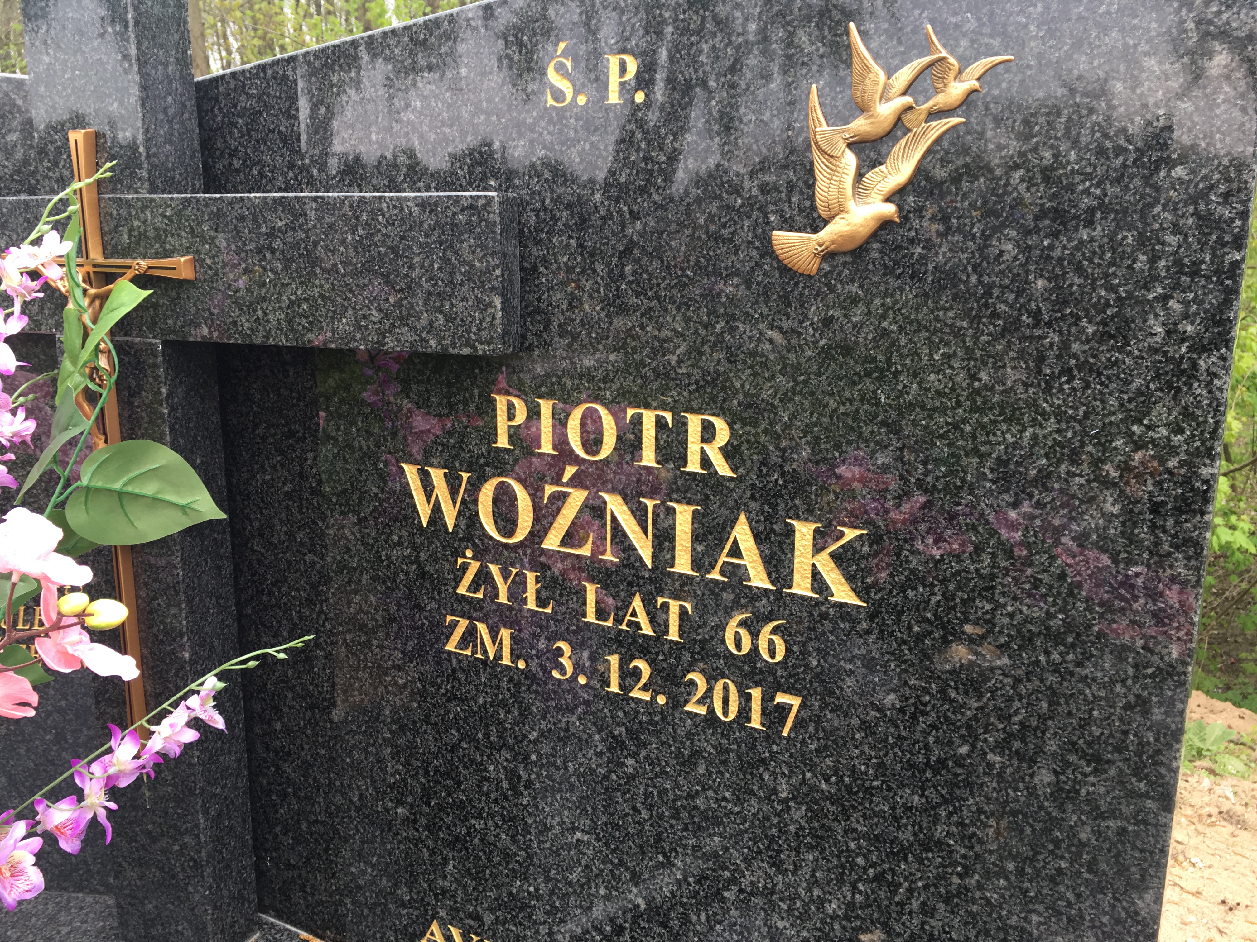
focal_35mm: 29
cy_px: 471
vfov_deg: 48.2
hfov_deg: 61.7
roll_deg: -1.4
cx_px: 628
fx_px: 1053
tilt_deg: -11.7
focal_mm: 4.15
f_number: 2.2
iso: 25
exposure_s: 1/100
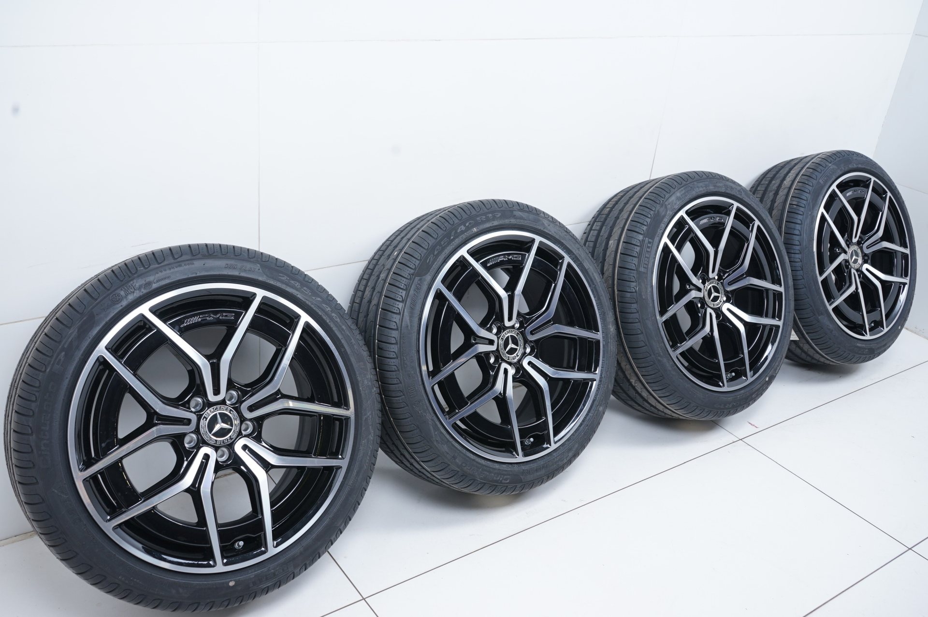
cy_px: 308
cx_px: 464
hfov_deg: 57.3
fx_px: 850
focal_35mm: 33
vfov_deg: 39.9
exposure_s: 1/125
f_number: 7.1
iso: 250
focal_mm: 33
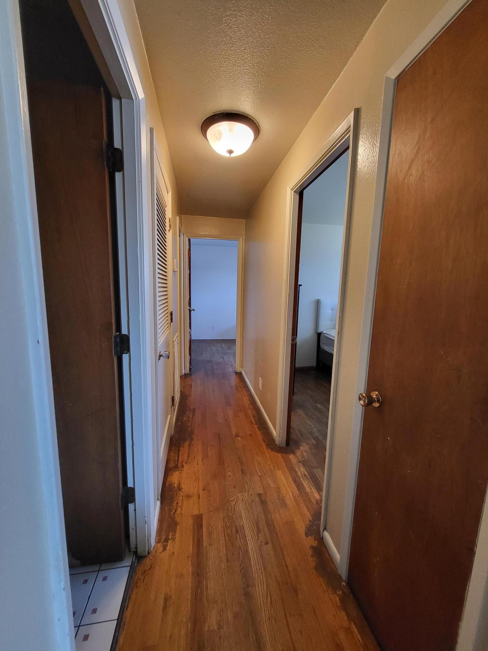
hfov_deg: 89.9
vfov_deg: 106.2
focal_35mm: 13
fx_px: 244
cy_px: 326
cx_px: 244
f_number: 2.2
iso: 320
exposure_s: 1/60
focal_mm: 1.74
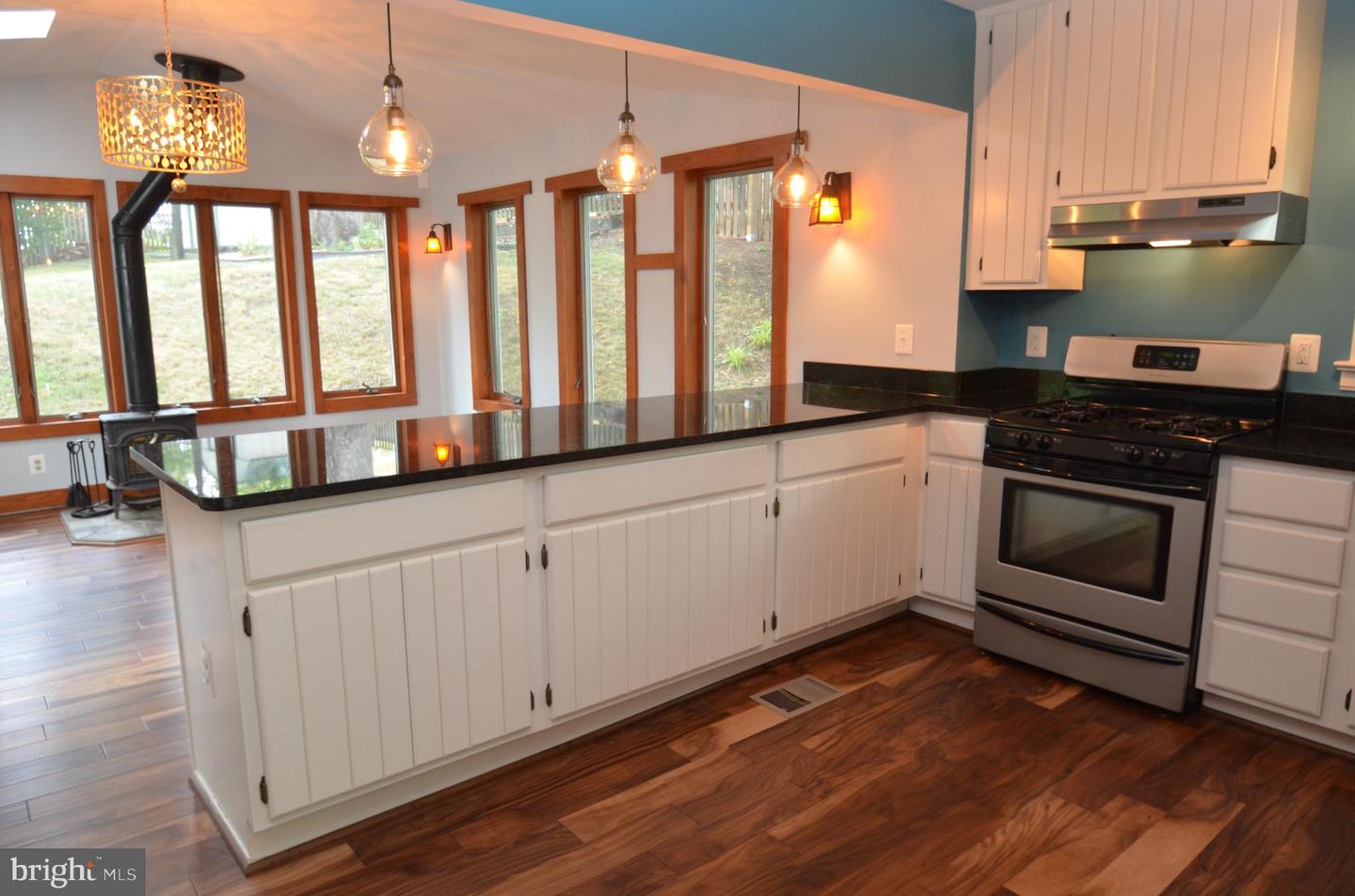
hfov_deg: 77.4
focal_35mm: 22
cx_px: 678
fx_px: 845
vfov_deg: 55.9
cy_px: 448
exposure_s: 1/60
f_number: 4
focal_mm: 15
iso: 720
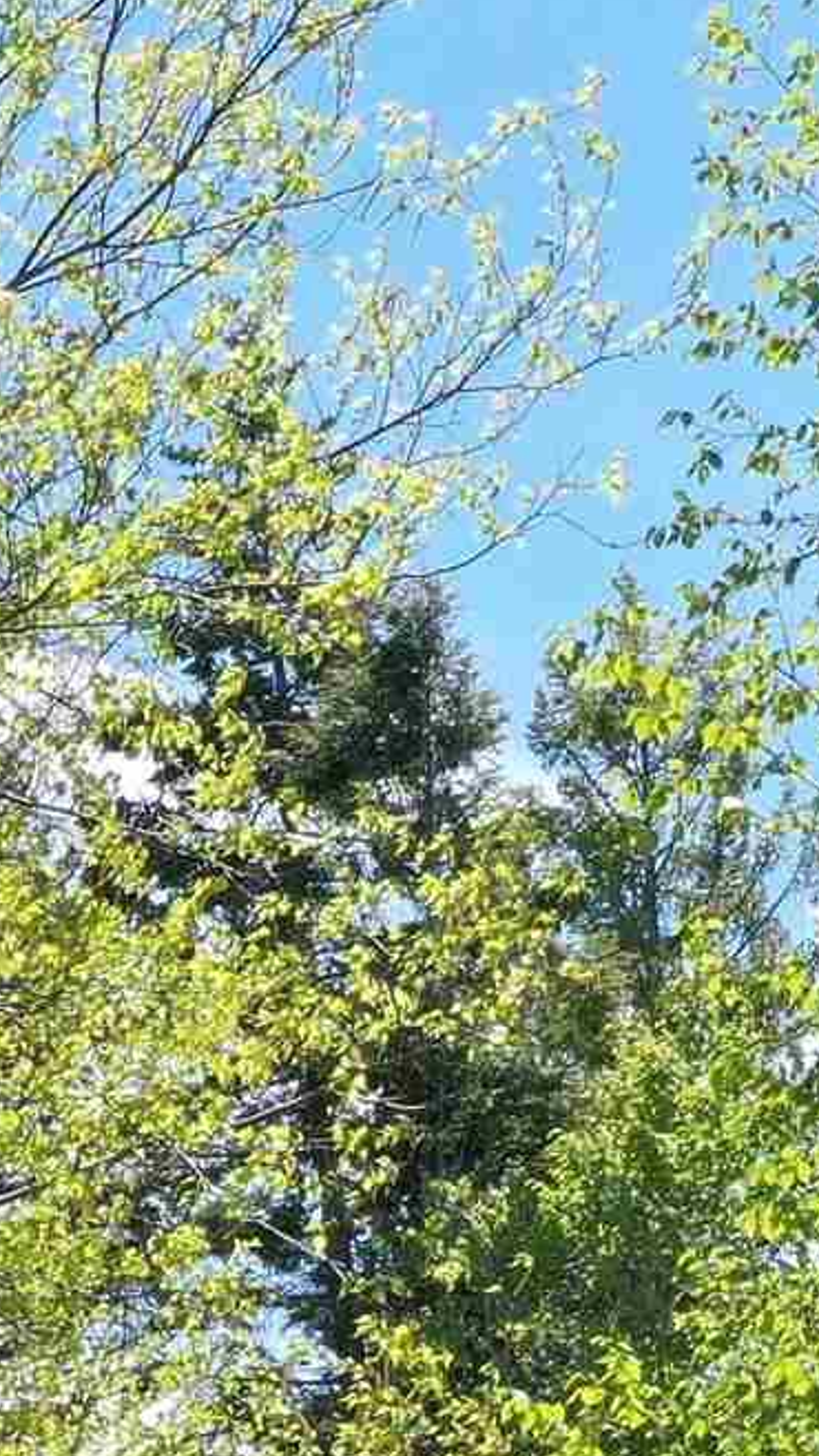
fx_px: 5291
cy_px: 2071
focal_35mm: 137
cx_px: -531
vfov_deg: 14.8
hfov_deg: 8.6
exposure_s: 1/320
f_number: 5
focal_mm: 10.26
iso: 100
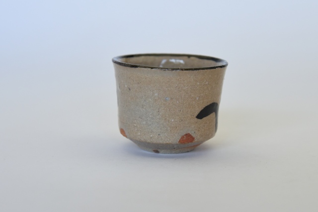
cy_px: 106
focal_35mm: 70
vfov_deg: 19.4
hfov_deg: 28.9
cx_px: 159
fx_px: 618
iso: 1250
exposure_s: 1/320
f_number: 4.5
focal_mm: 70
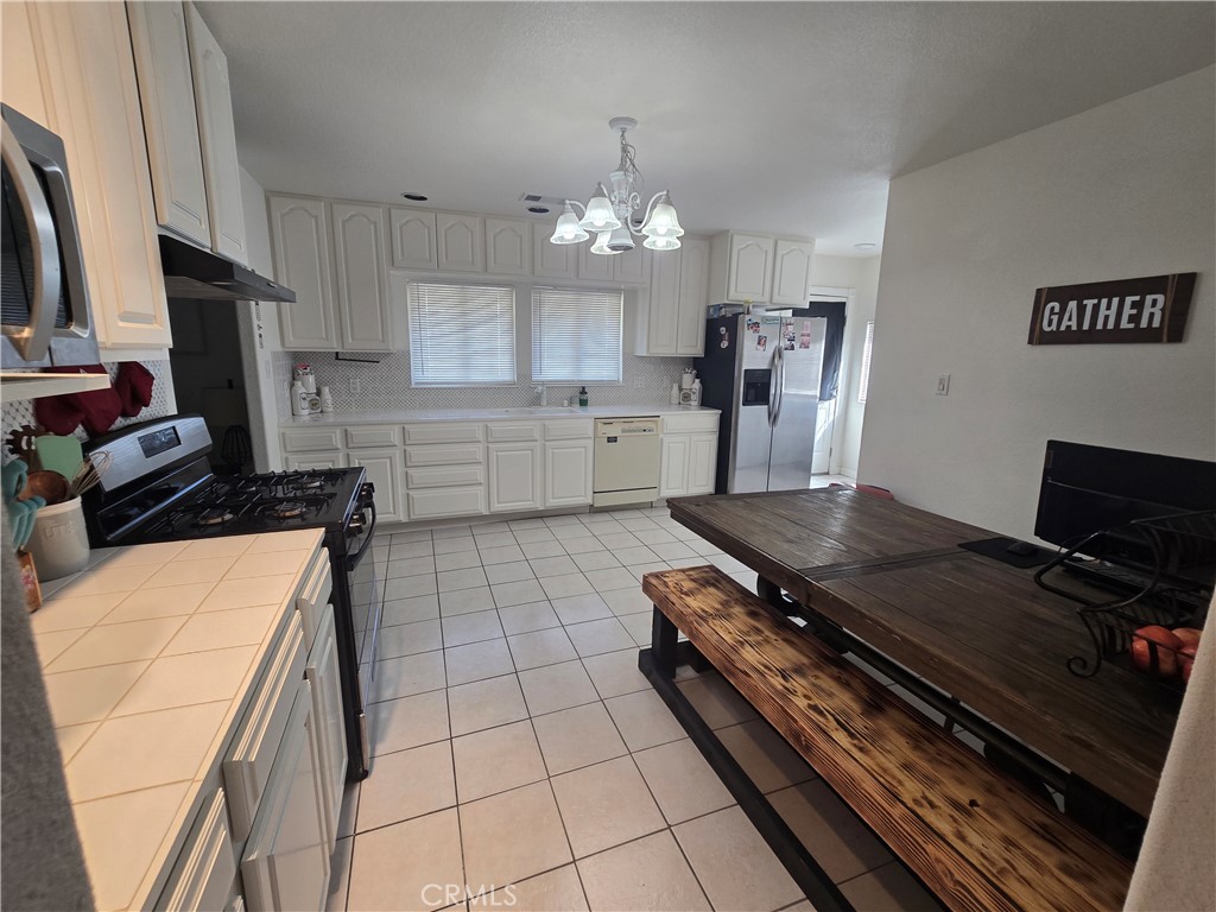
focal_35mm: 13
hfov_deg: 106.2
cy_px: 456
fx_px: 457
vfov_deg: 89.9
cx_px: 608
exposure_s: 1/60
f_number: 2.2
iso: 64
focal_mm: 2.2
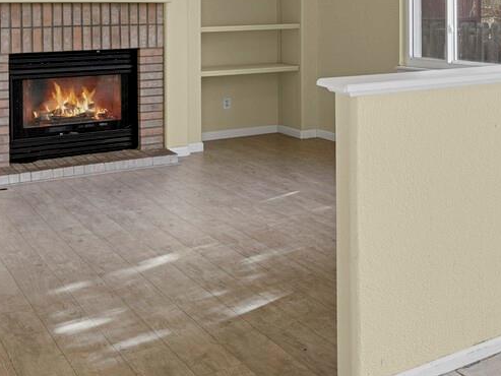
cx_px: 624
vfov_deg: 26.0
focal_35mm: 53
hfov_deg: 30.0
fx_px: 767
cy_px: -8
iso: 250
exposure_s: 1/2.5
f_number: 8
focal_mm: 17
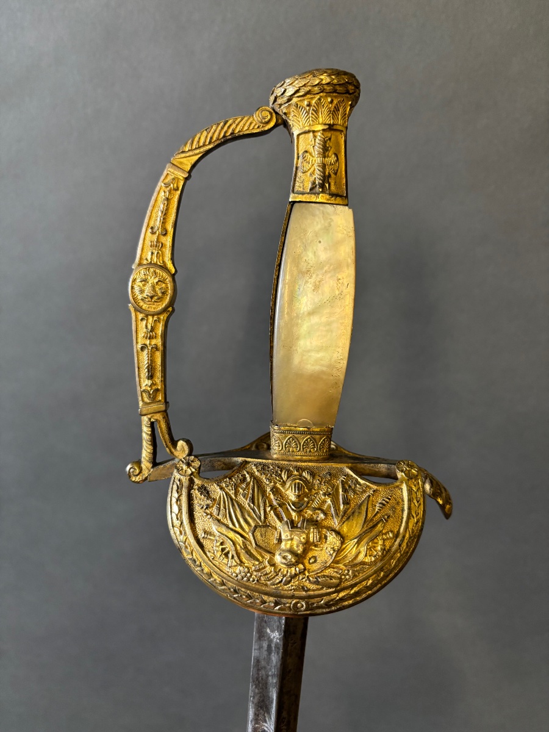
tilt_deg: -27.7
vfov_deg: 67.3
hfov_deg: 53.1
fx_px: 550
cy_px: 366
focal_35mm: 26
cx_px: 274
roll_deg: -2.7
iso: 250
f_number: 1.6
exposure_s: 1/50
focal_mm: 5.96
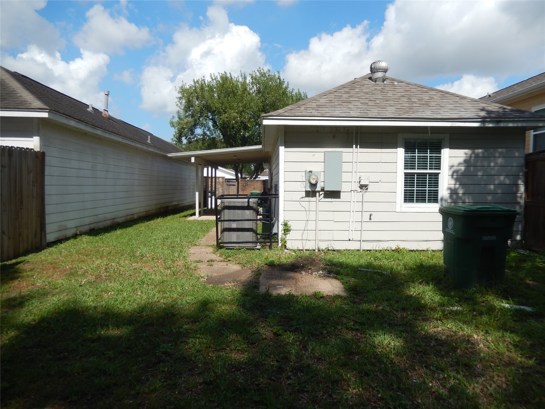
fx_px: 394
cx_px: 272
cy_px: 204
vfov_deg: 54.9
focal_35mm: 25
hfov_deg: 69.4
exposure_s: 1/1500
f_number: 3.4
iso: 125
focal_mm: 4.5
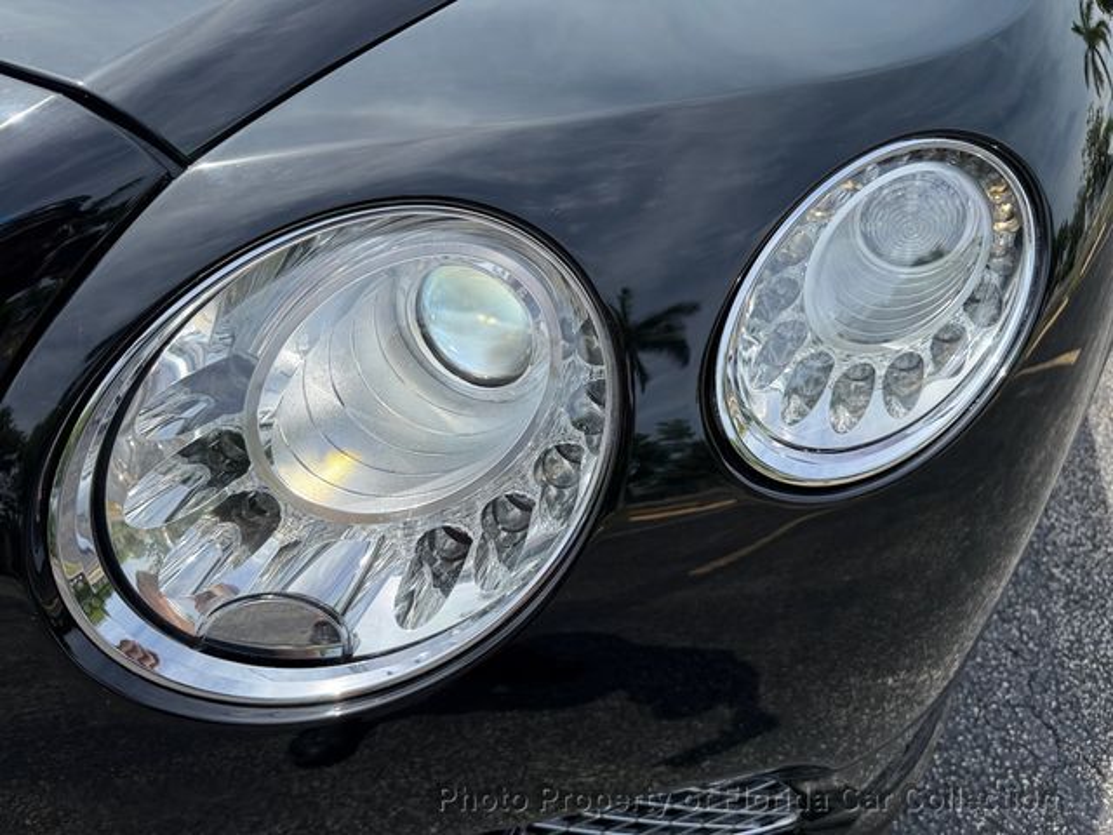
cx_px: 556
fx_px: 772
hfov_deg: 71.6
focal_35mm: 24
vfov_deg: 56.8
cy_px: 418
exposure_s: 1/3021
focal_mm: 6.76
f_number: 1.78
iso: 80
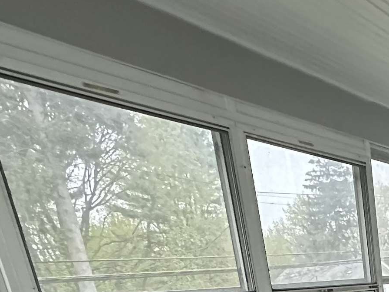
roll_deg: +4.3
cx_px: 463
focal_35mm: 48
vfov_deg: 22.5
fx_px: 539
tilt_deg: -20.4
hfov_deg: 32.8
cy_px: 478
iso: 1250
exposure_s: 1/30
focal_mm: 2.22
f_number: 2.2
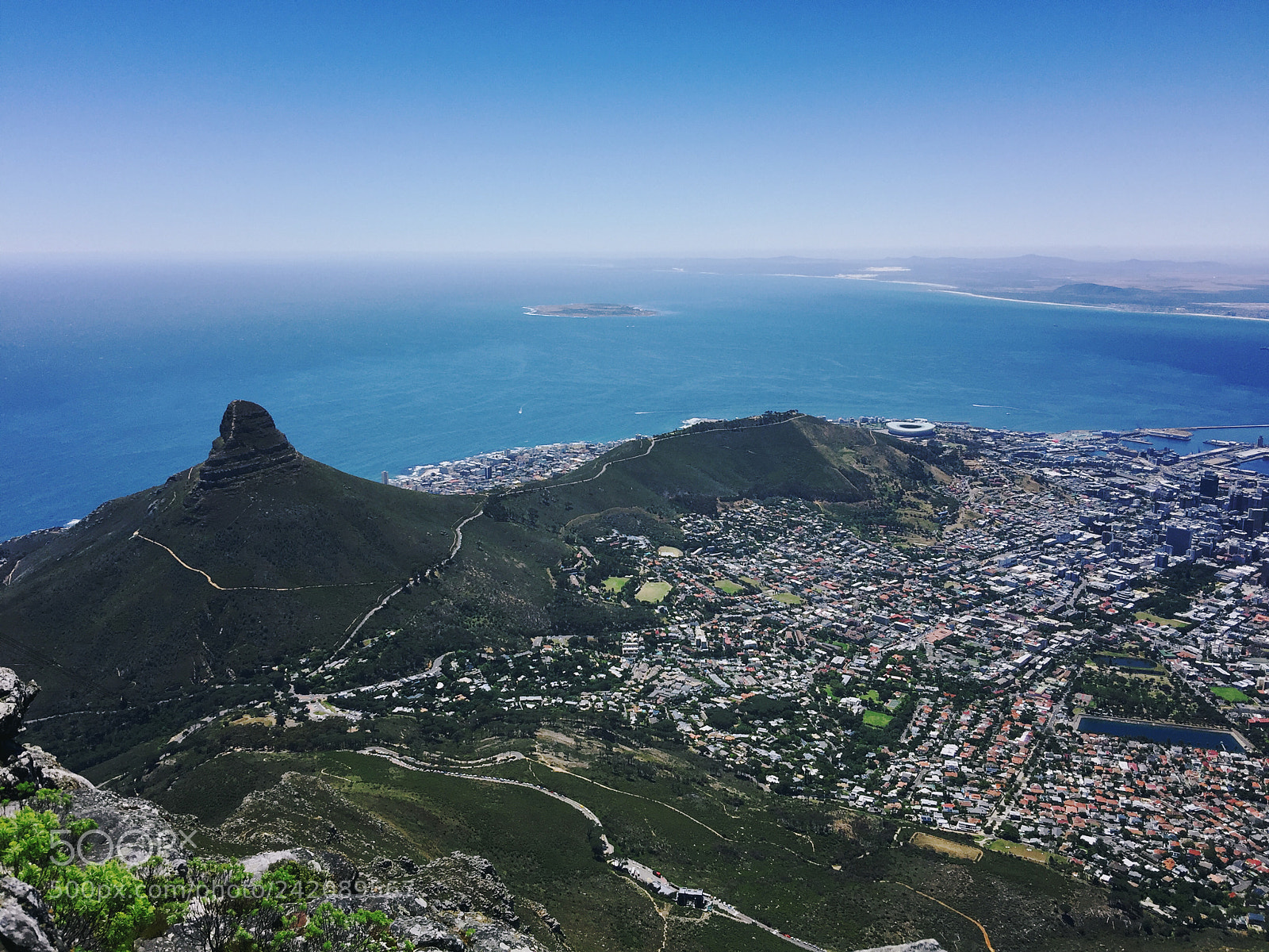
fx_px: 1063
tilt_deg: -10.3
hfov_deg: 61.7
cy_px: 476
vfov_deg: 48.2
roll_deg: +0.4
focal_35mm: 29
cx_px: 634
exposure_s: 1/2326
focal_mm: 4.15
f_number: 2.2
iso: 32
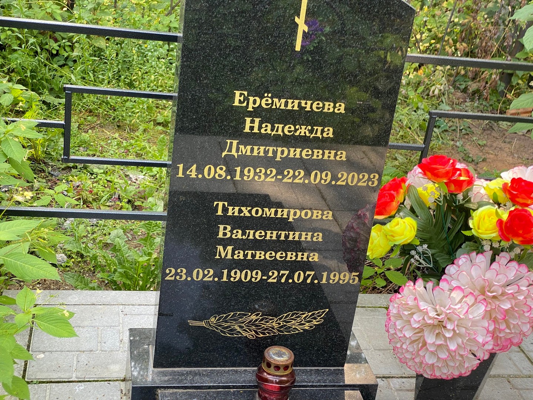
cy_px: 200
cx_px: 266
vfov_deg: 28.0
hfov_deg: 36.8
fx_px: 801
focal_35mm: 52
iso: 40
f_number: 2
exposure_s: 1/121
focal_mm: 6
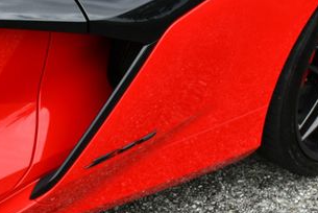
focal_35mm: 84
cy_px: 55
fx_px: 743
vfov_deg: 16.2
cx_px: 90
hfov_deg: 24.0
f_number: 8
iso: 160
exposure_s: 1/250
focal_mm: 20
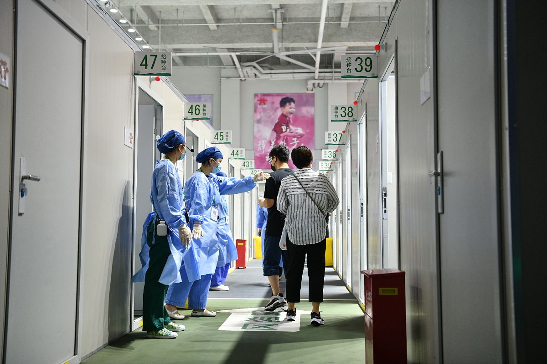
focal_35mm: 40
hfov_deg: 48.5
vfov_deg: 33.4
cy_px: 182
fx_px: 608
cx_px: 274
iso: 1250
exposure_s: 1/100
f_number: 2.8
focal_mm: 40
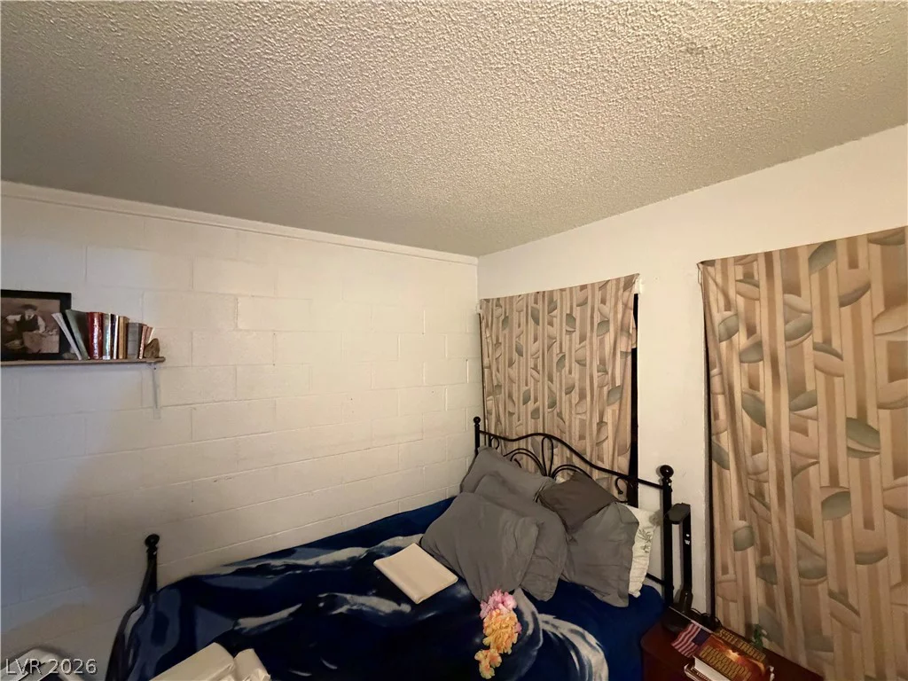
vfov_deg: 85.7
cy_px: 340
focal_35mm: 14
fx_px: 367
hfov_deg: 102.1
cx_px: 454
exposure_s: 1/60
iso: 1250
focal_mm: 2.22
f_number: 2.2
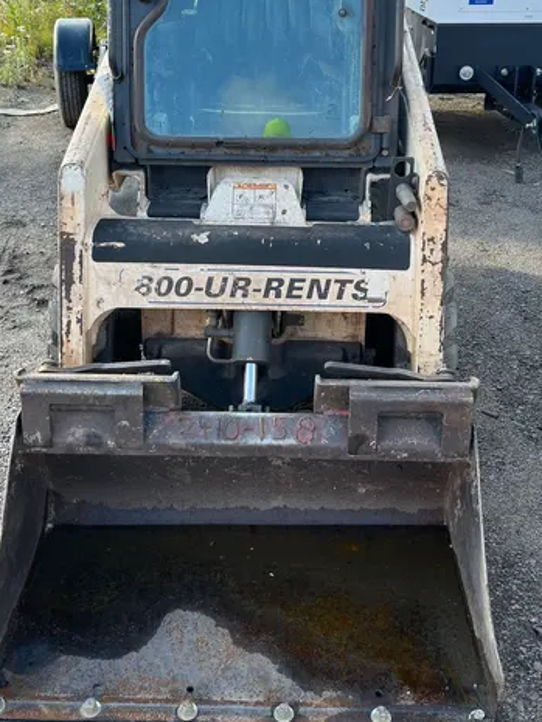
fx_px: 856
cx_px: 258
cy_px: 249
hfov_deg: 35.1
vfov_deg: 45.2
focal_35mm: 41
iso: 40
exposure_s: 1/283
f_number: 1.6
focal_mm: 5.1
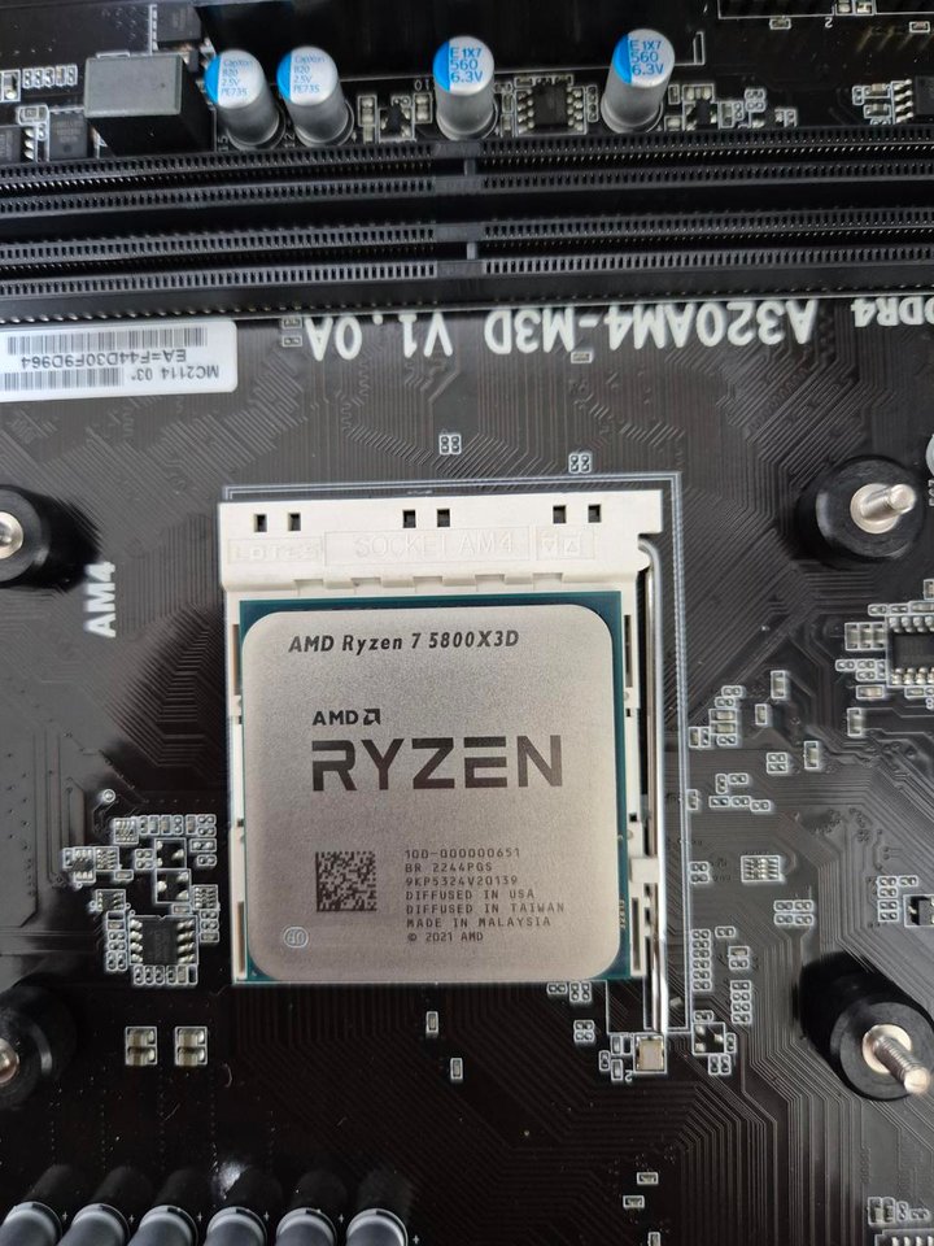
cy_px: 623
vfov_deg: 73.9
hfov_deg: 58.9
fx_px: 827
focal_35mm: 23
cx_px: 467
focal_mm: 5.4
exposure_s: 1/60
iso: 800
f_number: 1.8
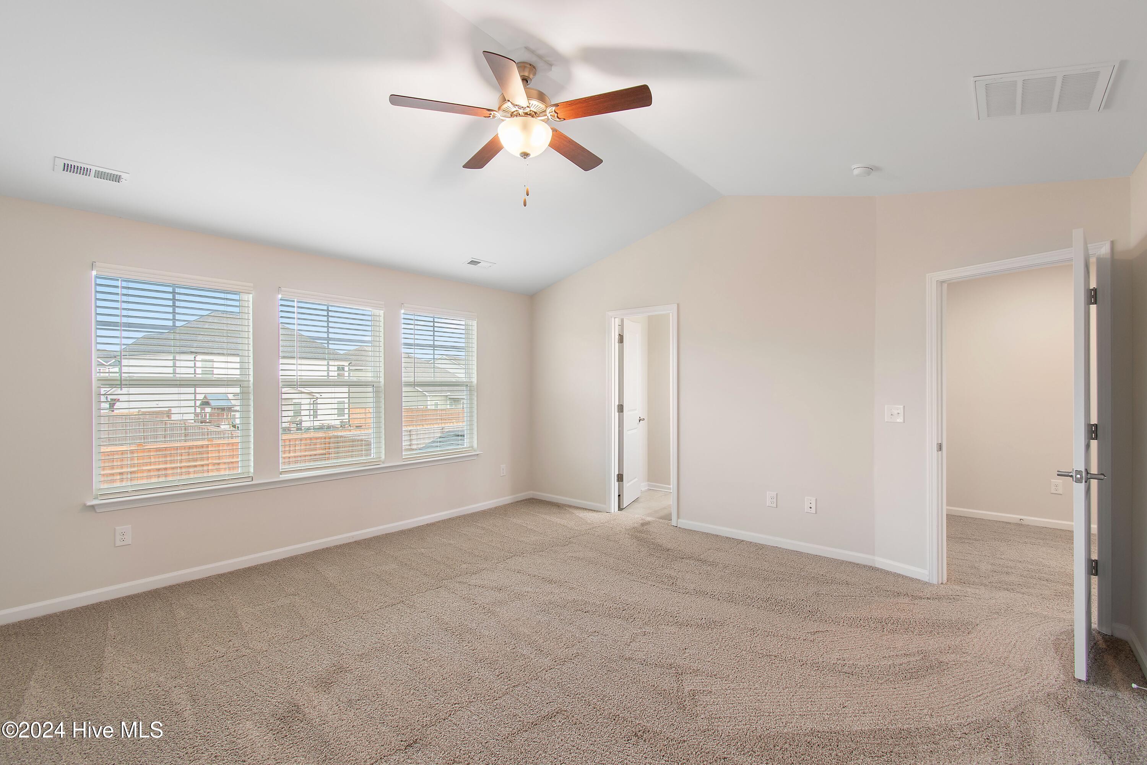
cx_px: 574
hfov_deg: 100.4
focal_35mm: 15
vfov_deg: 77.3
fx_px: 478
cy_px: 382
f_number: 8
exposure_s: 1/3
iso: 100
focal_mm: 10
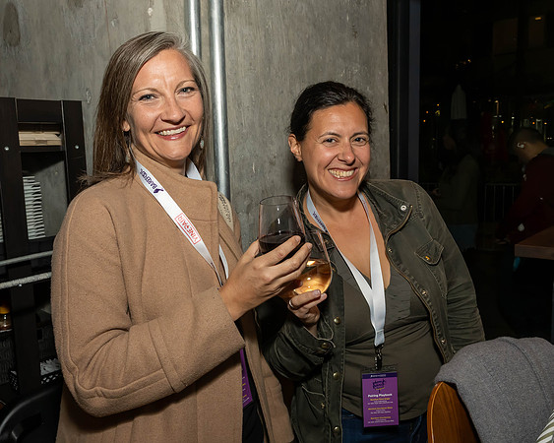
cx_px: 244
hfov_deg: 58.8
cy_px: 210
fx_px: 490
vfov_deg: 48.6
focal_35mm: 30
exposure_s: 1/250
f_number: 8
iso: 800
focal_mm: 17
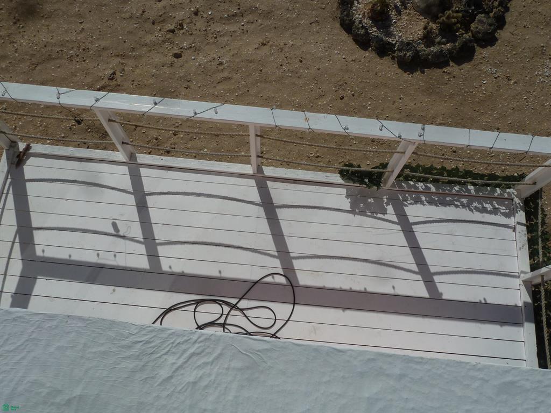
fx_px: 462
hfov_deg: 61.7
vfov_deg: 48.2
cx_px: 276
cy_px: 206
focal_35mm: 29
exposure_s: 1/1600
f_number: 6.3
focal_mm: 4.7
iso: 80
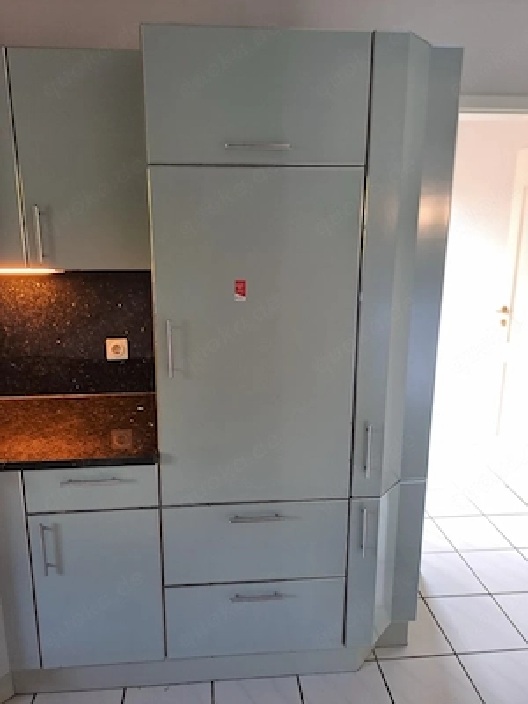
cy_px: 352
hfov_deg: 54.9
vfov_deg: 69.4
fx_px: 508
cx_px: 264
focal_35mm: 25
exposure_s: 1/33
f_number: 1.8
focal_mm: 4.65
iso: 125
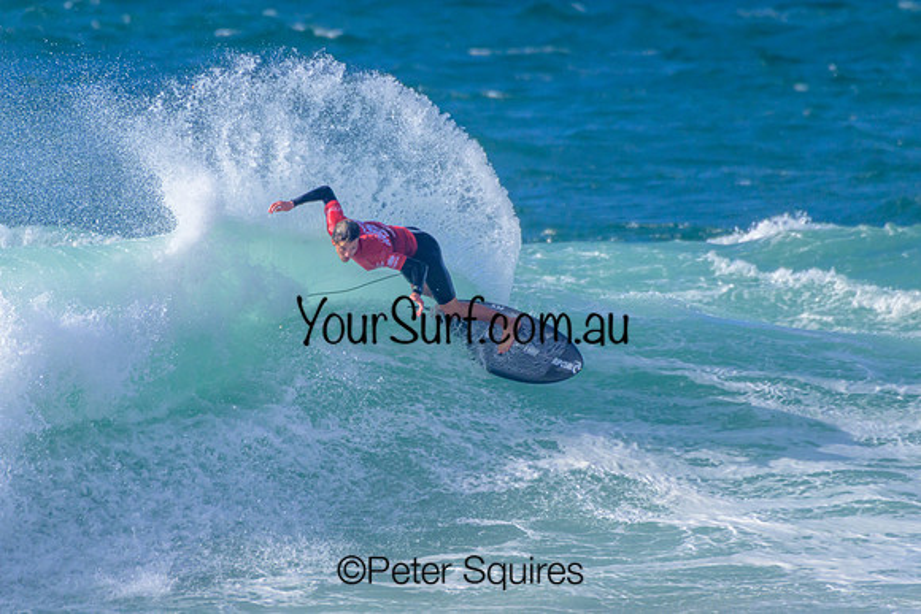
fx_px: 25588
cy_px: 307
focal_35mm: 1000
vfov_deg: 1.4
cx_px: 460
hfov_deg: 2.1
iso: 1000
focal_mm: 1000
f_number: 11
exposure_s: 1/2500
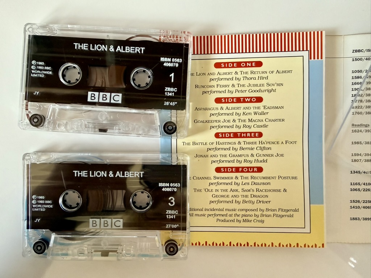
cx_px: 186
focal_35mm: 24
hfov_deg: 71.6
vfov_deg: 56.8
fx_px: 257
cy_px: 139
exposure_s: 1/99
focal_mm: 2.22
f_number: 2.2
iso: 250
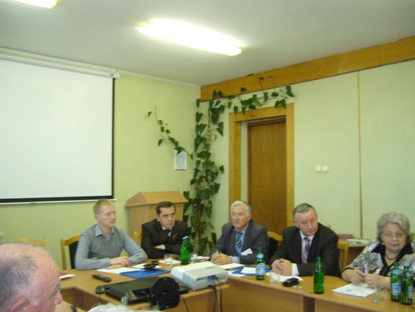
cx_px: 208
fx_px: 420
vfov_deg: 40.7
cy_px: 156
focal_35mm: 35
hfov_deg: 52.6
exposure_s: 1/30
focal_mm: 5.8
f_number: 2.8
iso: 250
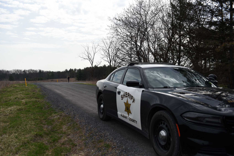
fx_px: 228
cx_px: 117
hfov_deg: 54.4
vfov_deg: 37.9
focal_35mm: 35
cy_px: 78
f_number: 3.5
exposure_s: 1/4000
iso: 320
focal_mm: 35
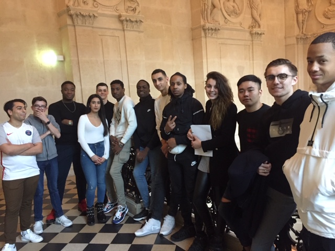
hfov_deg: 61.7
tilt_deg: -5.1
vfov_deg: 48.2
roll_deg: +3.5
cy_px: 126
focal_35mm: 29
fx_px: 281
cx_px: 168
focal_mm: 4.15
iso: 320
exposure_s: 1/17
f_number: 2.2
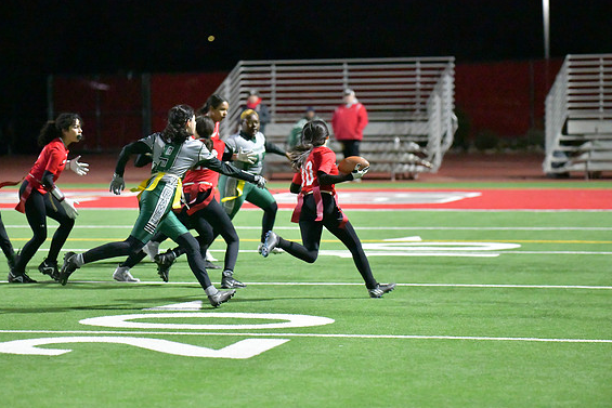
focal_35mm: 159
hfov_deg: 12.9
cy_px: 206
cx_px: 302
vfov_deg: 8.6
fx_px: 2704
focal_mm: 155
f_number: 2.8
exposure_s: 1/2500
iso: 25600
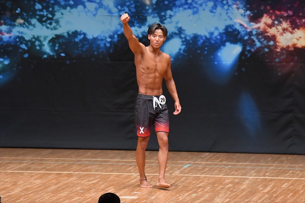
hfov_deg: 7.6
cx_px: 152
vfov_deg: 5.1
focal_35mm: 270
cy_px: 102
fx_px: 2286
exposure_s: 1/400
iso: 8000
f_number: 5.6
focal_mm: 180
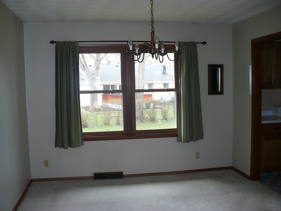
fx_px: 300
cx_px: 140
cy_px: 106
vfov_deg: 38.7
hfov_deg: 50.1
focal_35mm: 37
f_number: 2.8
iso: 100
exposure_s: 1/50
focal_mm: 6.1
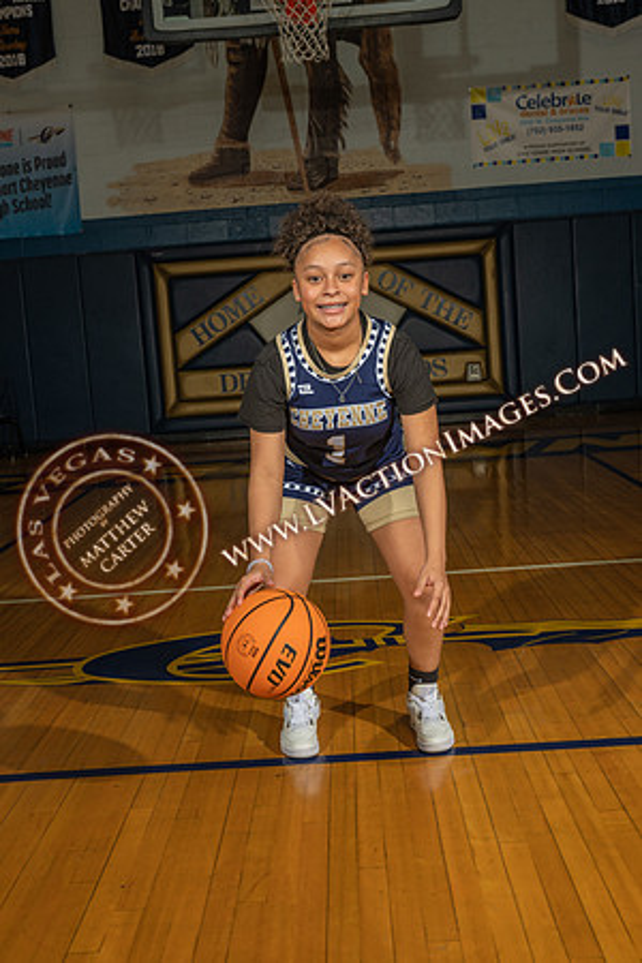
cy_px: 482
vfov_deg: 44.5
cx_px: 321
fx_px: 1177
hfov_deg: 30.5
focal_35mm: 44
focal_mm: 44
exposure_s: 1/200
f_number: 7.1
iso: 160
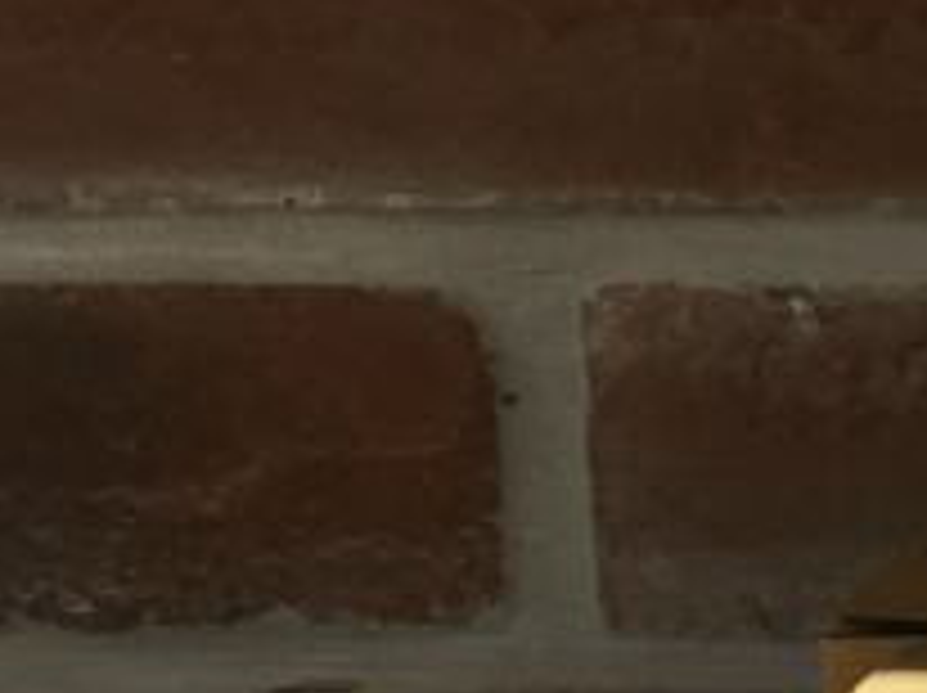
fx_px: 3772
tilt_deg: -18.7
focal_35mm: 141
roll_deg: -0.1
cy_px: 1346
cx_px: 1449
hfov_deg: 13.1
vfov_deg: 9.8
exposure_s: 1/50
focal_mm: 4.15
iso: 32
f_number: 2.2
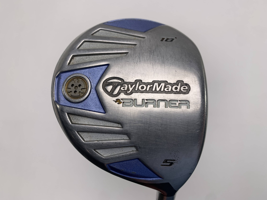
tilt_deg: -70.4
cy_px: 100
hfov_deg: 67.3
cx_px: 134
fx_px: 201
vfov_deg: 53.1
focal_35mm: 26
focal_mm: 4.25
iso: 25
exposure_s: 1/325
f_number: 1.8
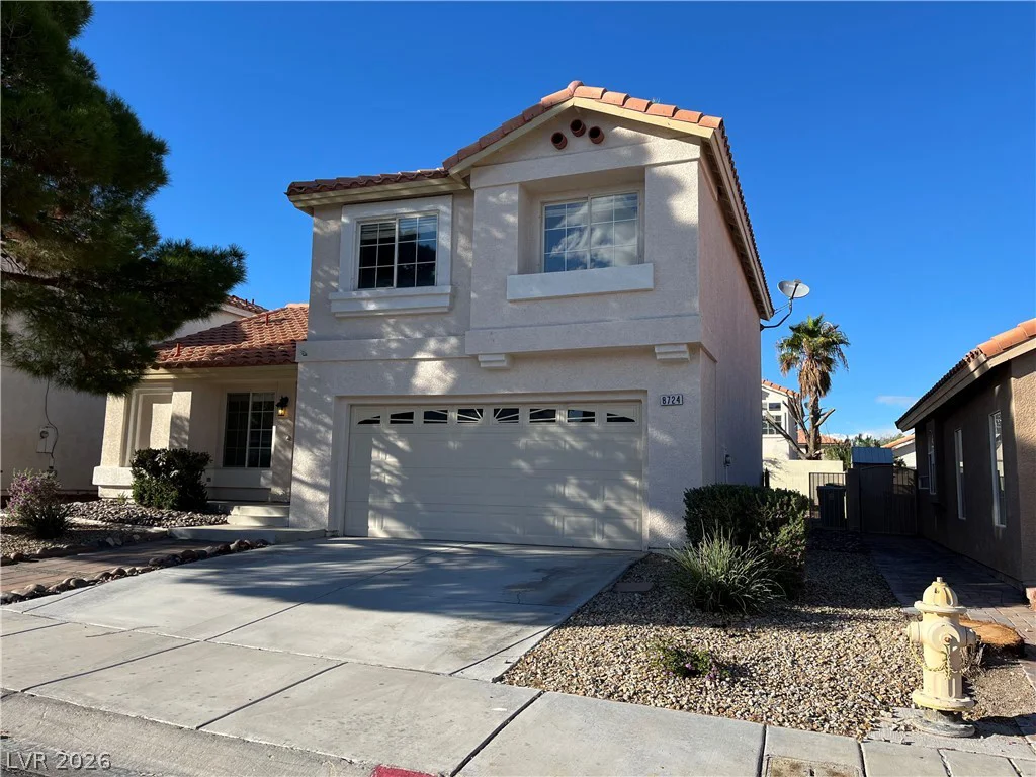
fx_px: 778
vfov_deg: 53.1
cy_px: 388
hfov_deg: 67.3
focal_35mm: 26
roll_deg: -1.6
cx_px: 518
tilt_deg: +7.1
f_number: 1.6
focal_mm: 5.1
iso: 50
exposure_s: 1/2571
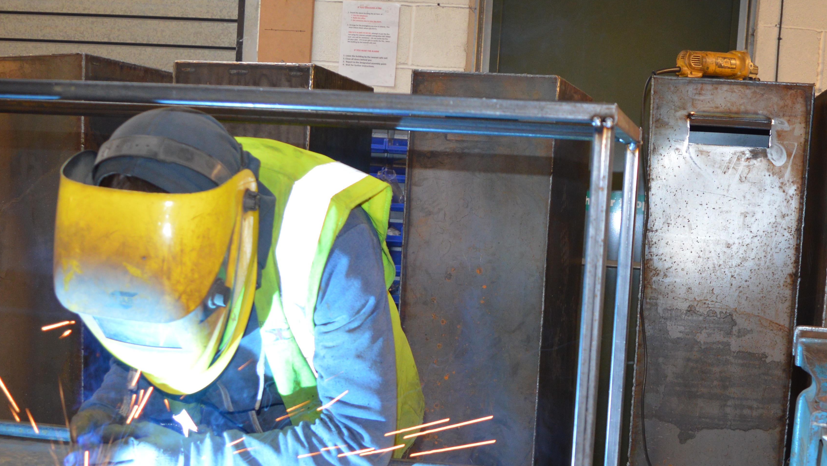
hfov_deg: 40.7
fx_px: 1097
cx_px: 565
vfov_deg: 23.7
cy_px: 344
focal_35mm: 50
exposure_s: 1/60
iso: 400
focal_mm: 18
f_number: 4
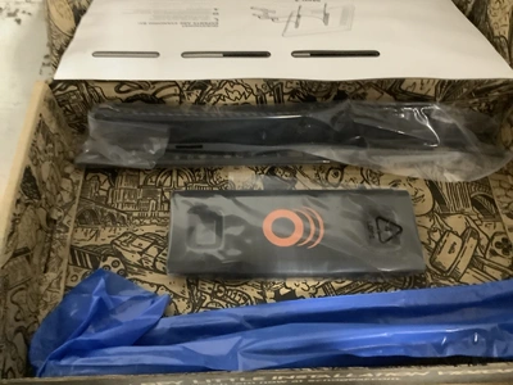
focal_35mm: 31
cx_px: 256
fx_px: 459
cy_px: 192
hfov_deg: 58.4
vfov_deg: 45.4
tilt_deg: -61.7
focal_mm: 3.3
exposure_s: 1/17
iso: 800
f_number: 2.4
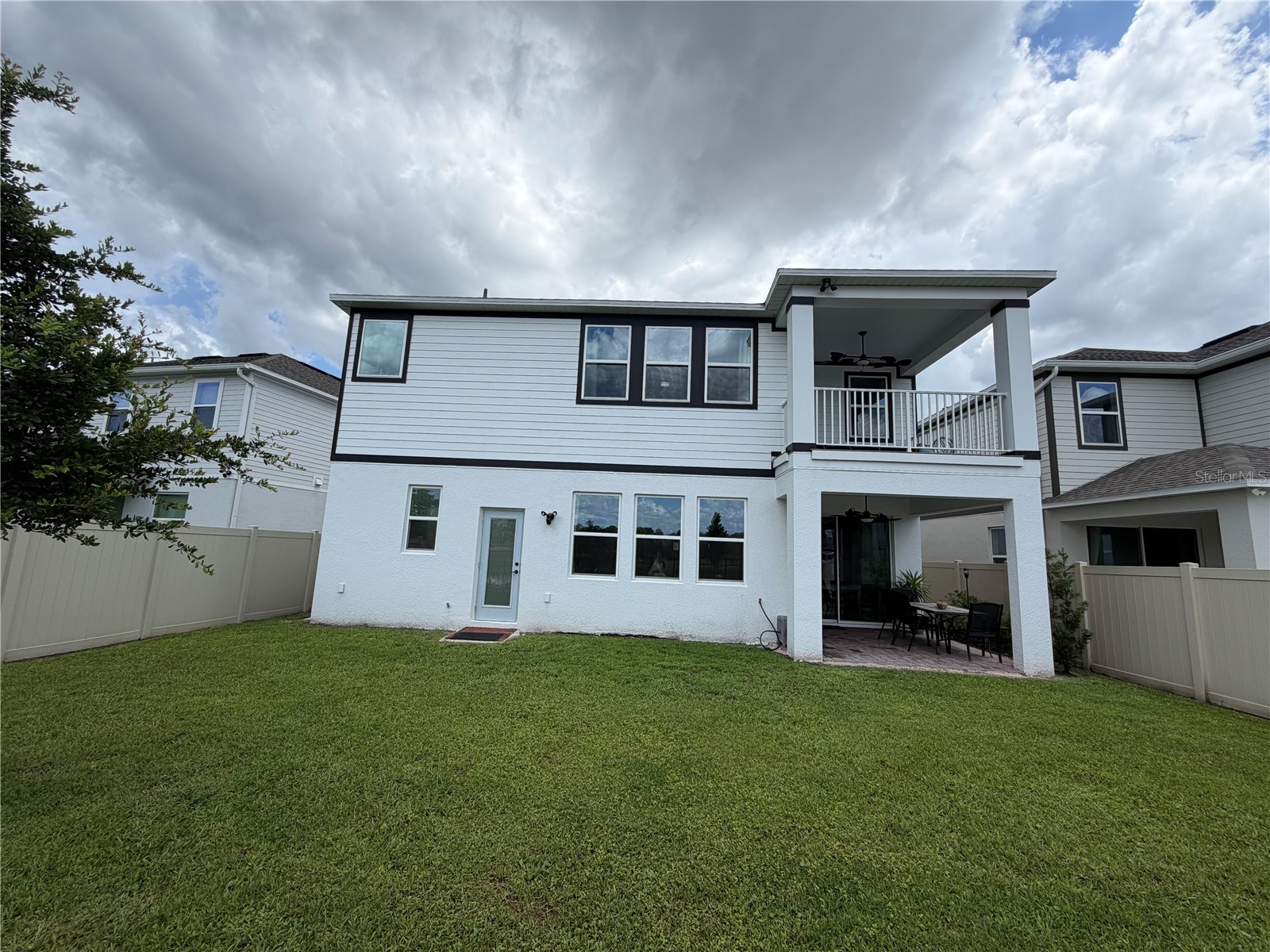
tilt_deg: +8.3
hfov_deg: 102.1
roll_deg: -2.3
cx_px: 635
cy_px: 476
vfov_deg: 85.7
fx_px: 514
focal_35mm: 14
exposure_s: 1/942
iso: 20
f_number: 2.2
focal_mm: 2.22
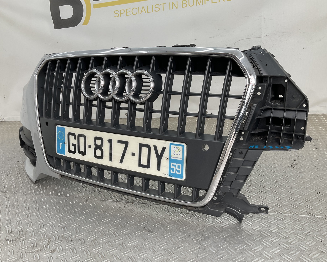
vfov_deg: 47.1
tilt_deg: -16.6
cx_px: 151
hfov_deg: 57.1
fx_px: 300
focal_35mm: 31
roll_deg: +3.8
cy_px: 132
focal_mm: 3
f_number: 1.8
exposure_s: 1/100
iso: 16
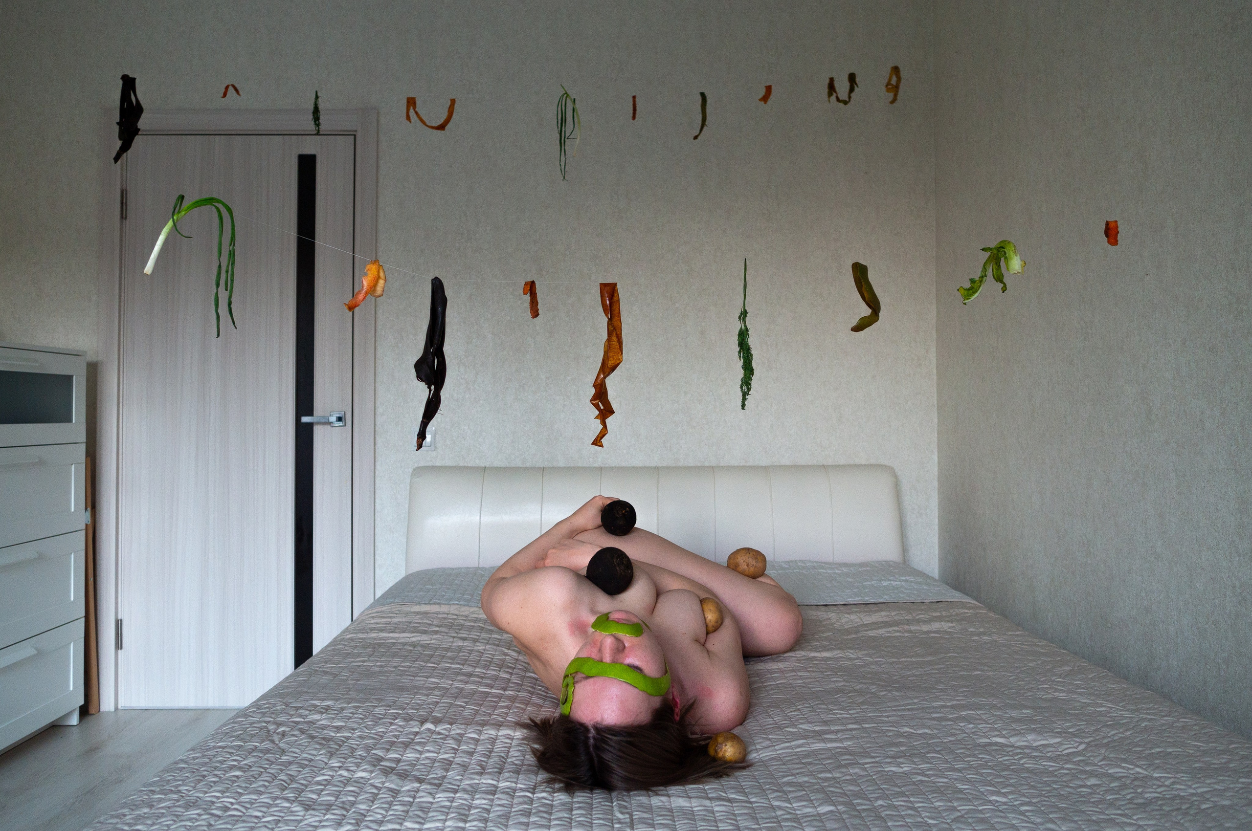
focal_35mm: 25
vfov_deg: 50.6
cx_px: 618
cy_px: 392
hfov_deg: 70.9
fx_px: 880
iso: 250
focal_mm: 12
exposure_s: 1/10
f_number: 2.5
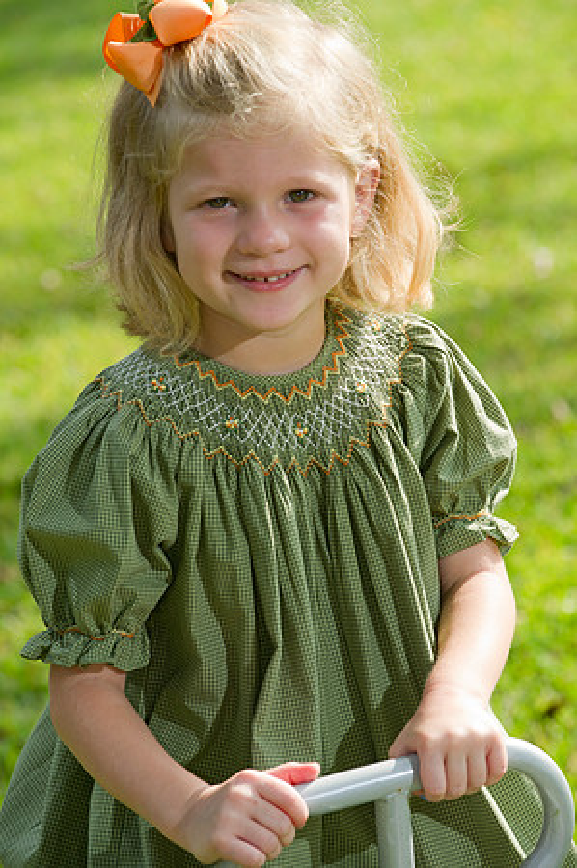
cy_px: 434
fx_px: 3855
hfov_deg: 8.6
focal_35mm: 160
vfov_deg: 12.9
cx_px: 288
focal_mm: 160
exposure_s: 1/250
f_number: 6.3
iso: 320
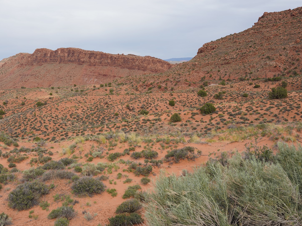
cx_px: 105
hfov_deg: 41.6
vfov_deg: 32.1
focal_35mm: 45
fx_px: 393
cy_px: 91
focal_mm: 34
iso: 100
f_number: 10
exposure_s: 1/100
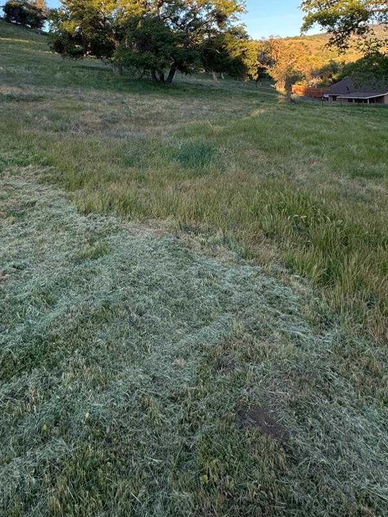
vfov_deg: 61.8
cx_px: 146
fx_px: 389
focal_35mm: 26
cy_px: 104
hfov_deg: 52.5
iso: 40
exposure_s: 1/280
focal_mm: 2.22
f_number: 2.2
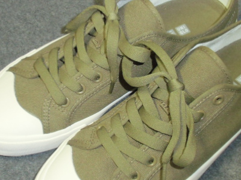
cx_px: 135
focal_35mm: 64
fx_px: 446
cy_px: 104
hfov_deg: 30.2
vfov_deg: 22.9
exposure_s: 1/8
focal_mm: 7.15
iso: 400
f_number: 4
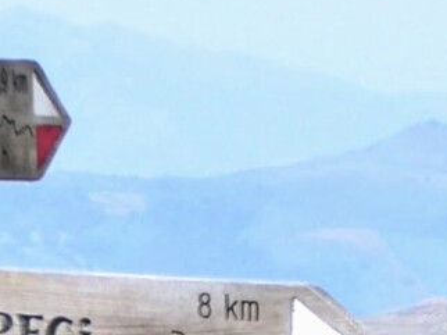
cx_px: 514
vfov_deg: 2.4
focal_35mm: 614
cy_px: 637
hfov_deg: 3.2
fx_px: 7923
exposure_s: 1/400
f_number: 4.6
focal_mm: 13.2
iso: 160
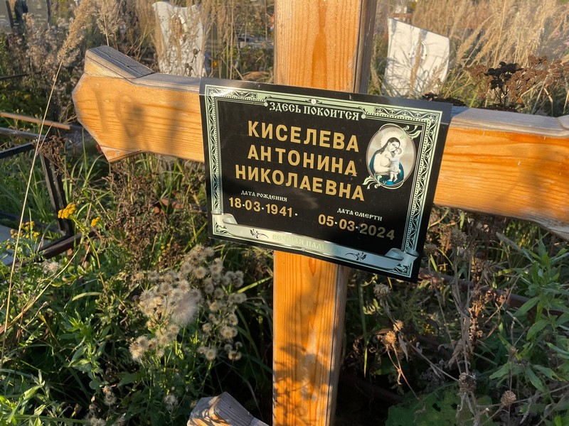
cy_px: 213
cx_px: 284
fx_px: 427
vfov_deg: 53.1
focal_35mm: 26
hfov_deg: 67.3
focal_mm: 4.2
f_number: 1.6
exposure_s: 1/1103
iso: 32
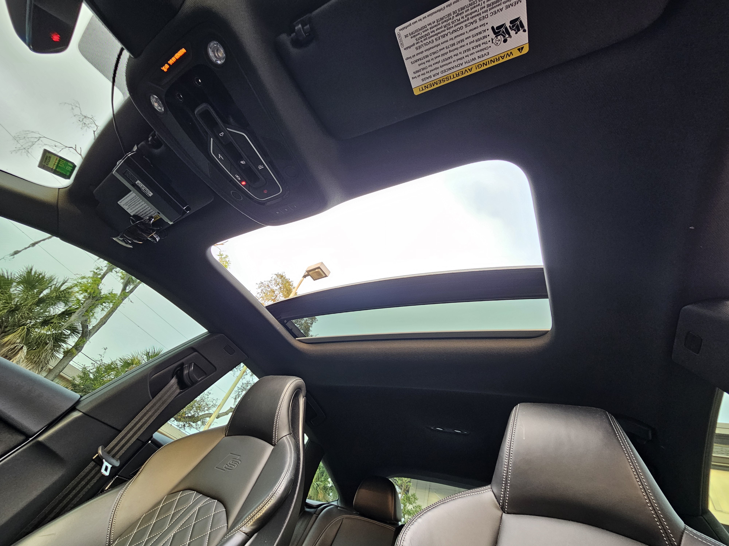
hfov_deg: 106.2
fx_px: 274
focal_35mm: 13
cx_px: 364
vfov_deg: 89.9
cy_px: 273
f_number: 2.2
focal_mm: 2.2
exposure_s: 1/60
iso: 100
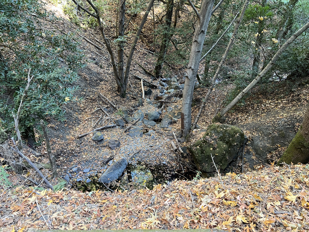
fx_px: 232
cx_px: 154
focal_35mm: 26
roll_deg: -0.4
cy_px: 116
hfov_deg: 67.3
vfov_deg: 53.1
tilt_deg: -28.8
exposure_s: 1/60
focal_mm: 5.7
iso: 160
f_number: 1.5
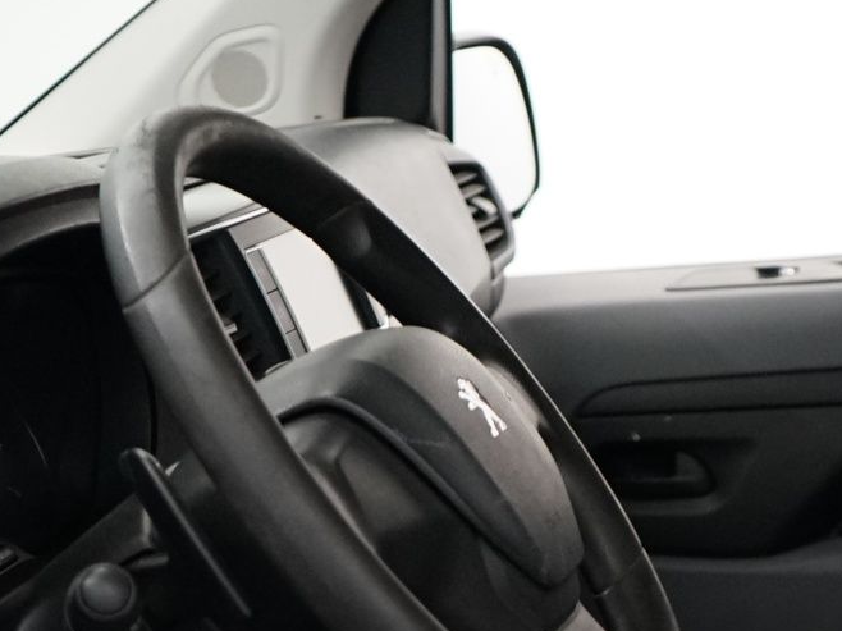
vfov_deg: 13.8
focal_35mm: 106
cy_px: 629
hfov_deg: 18.1
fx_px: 2577
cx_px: 851
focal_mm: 29
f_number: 3.5
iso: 2500
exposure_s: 1/160
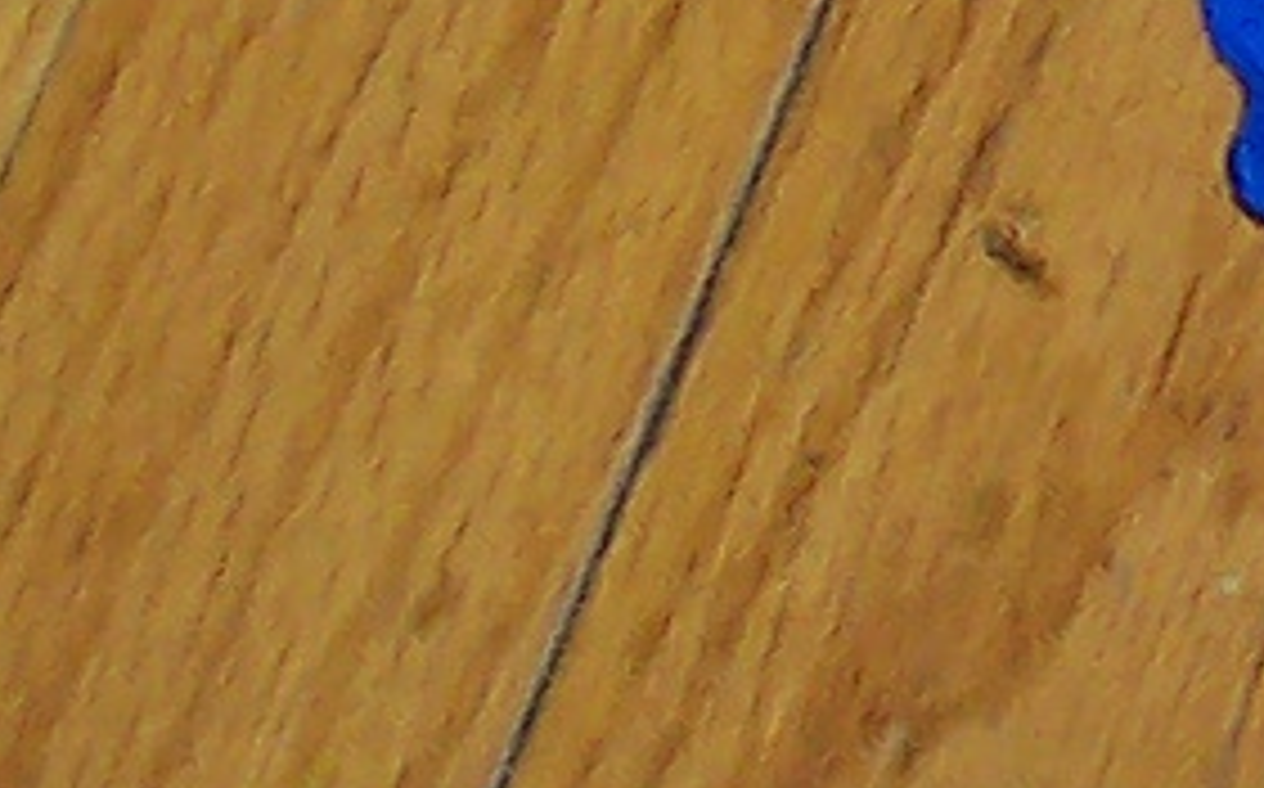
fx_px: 9773
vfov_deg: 4.5
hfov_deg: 6.7
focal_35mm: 284
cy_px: -1162
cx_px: 3877
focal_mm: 5.6
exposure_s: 1/60
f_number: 2.8
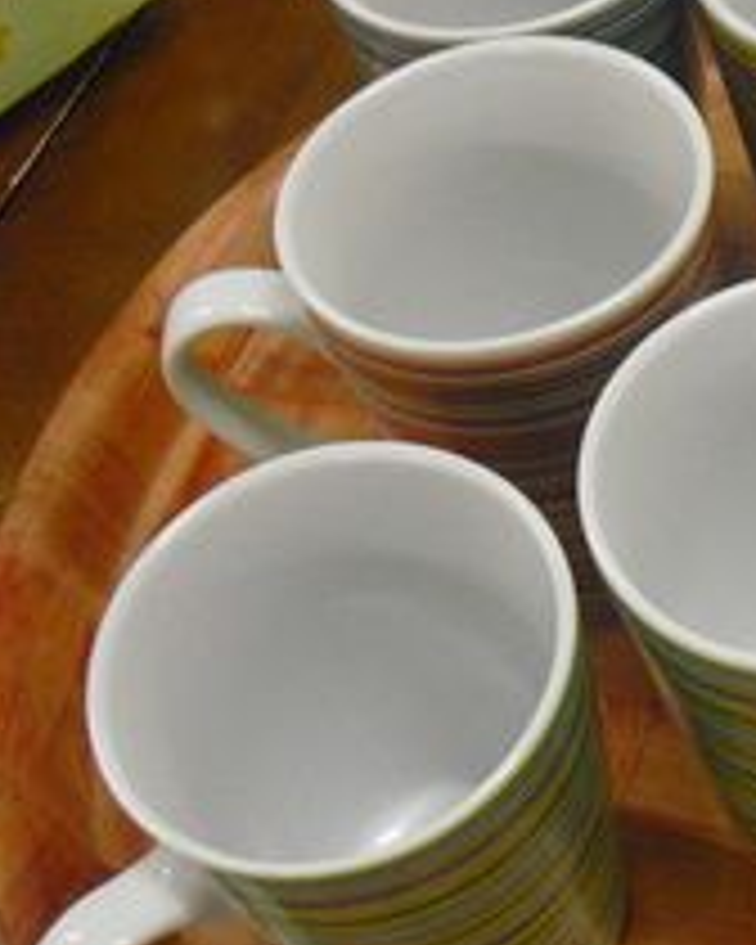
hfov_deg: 18.6
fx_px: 2154
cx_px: 958
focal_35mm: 77
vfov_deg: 24.7
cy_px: 569
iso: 800
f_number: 3.1
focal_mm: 6.3
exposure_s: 1/60
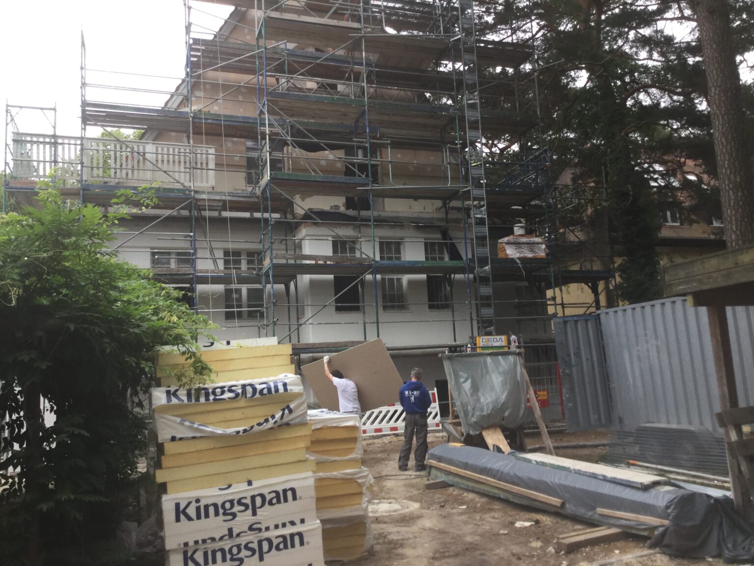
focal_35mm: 31
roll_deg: +2.4
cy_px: 283
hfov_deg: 58.4
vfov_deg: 45.4
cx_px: 377
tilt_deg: +7.1
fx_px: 675
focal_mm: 3.3
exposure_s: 1/100
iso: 32
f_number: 2.4
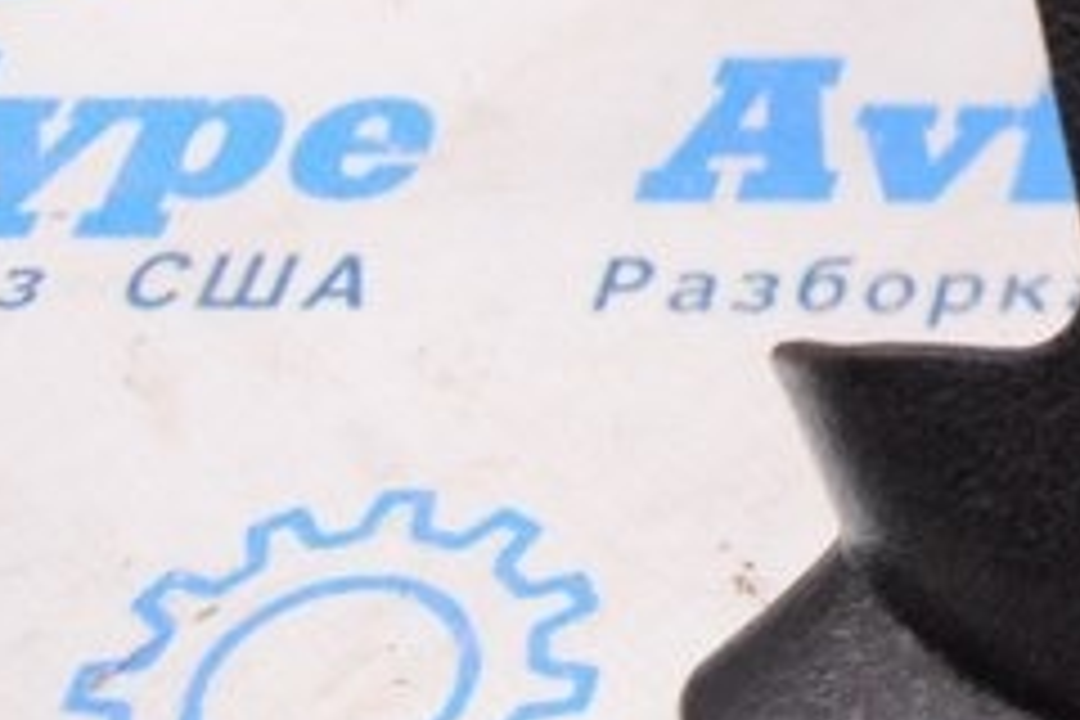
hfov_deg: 13.5
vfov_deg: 10.2
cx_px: 2002
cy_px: 43
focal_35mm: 134
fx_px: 4024
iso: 3200
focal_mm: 21
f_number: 3.8
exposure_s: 1/320
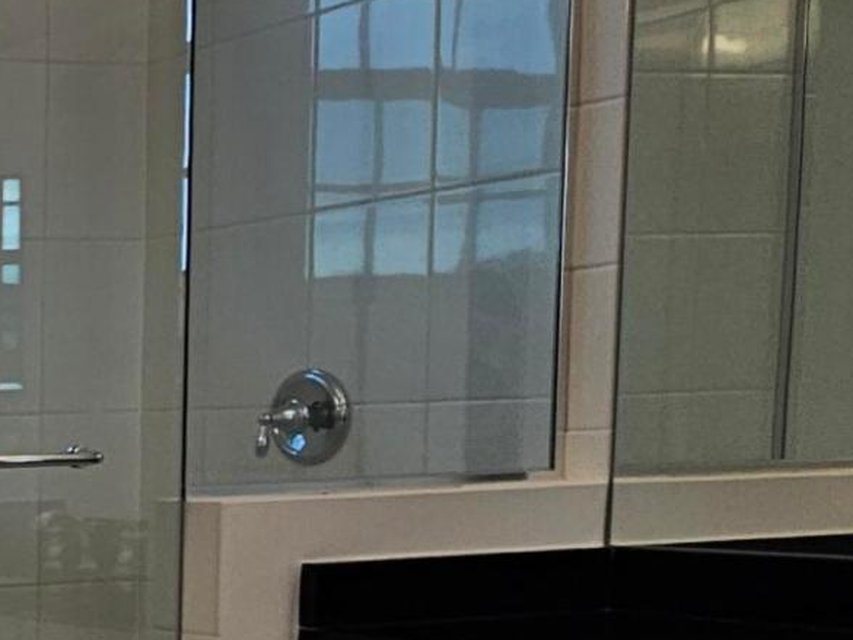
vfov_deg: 22.2
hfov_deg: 20.2
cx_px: -736
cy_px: 611
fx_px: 1577
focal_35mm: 64
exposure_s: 1/127
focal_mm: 2.2
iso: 50
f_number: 2.2
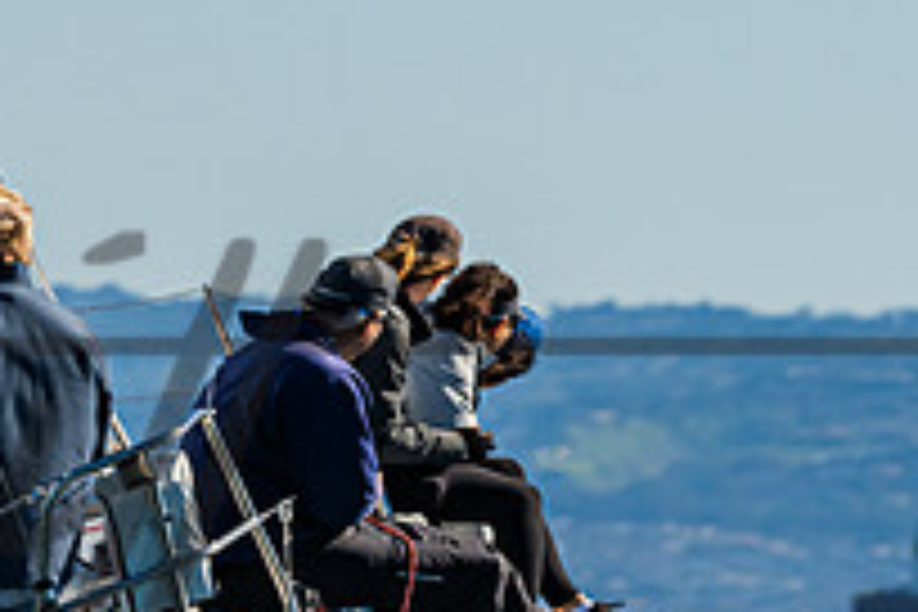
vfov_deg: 1.5
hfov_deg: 2.3
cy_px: 427
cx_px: 90
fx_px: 23101
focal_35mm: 906
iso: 400
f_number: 8
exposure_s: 1/2000
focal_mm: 240
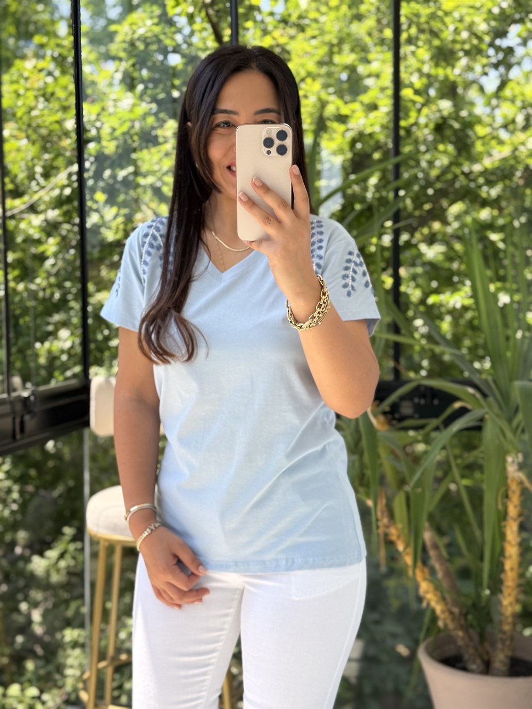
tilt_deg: -20.2
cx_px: 266
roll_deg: +1.8
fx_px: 983
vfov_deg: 39.7
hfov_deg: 30.3
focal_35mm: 48
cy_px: 354
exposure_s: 1/331
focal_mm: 6.76
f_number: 1.78
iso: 64
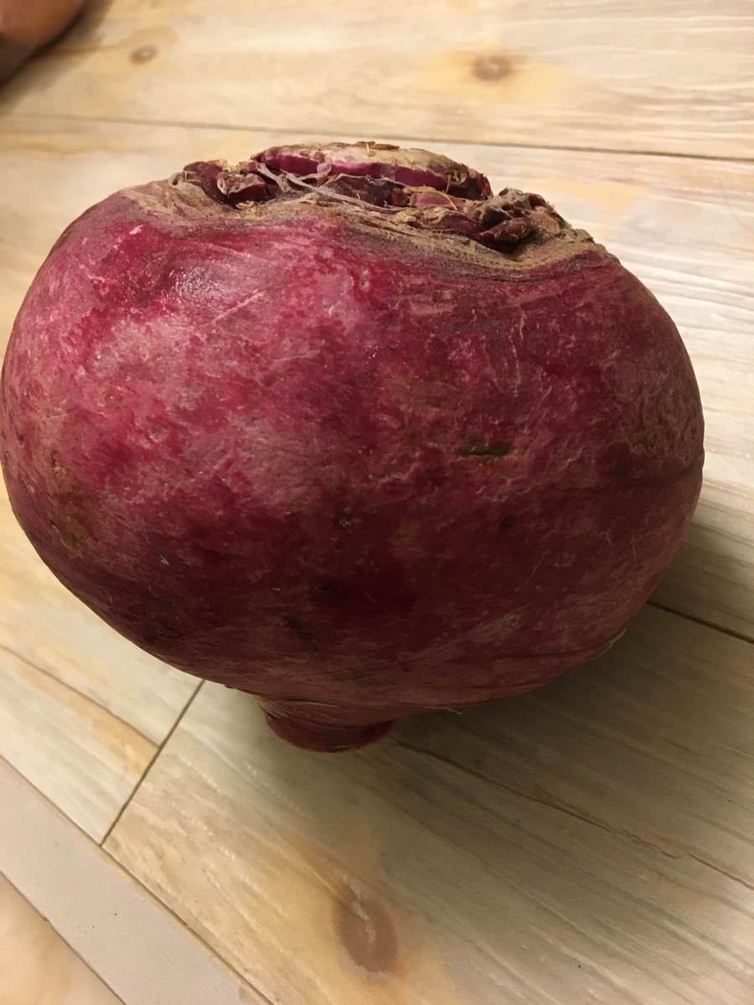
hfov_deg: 48.2
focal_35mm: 29
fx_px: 842
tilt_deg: -51.4
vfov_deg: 61.7
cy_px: 502
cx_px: 377
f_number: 2.2
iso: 250
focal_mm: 4.15
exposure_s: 1/15
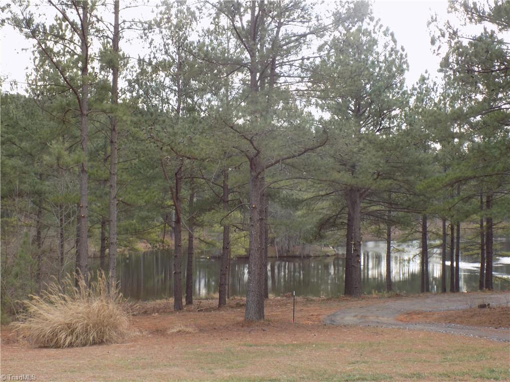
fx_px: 766
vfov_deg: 28.0
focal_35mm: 52
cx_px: 255
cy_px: 191
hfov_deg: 36.8
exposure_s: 1/80
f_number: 3.9
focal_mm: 9.3
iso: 80
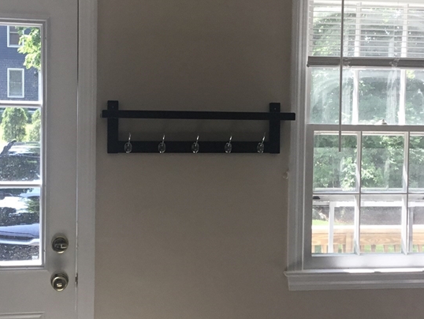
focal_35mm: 59
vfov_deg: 24.8
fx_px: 723
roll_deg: -0.2
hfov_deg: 32.6
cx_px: 185
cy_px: 156
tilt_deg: -2.2
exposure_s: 1/120
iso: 32
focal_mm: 3.3
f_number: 2.4
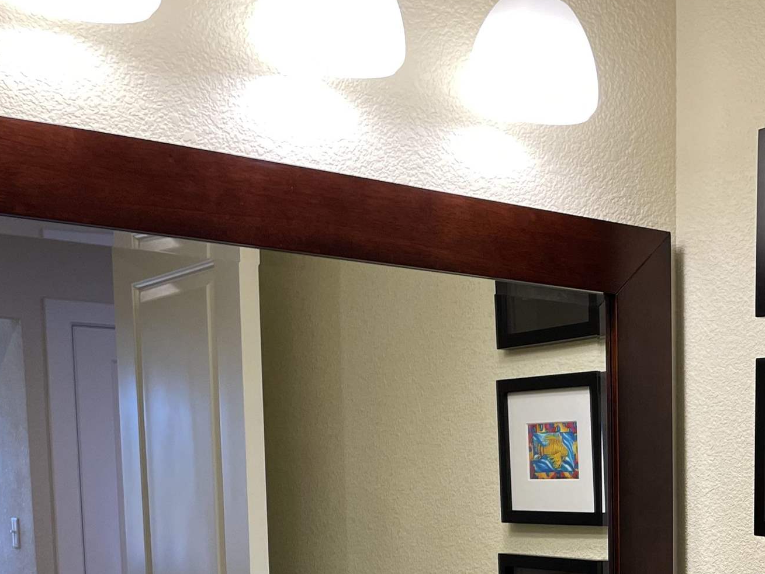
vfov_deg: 22.5
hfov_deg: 28.6
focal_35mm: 61
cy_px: 655
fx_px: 1348
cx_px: 853
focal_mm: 4.2
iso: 64
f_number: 1.6
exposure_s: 1/60
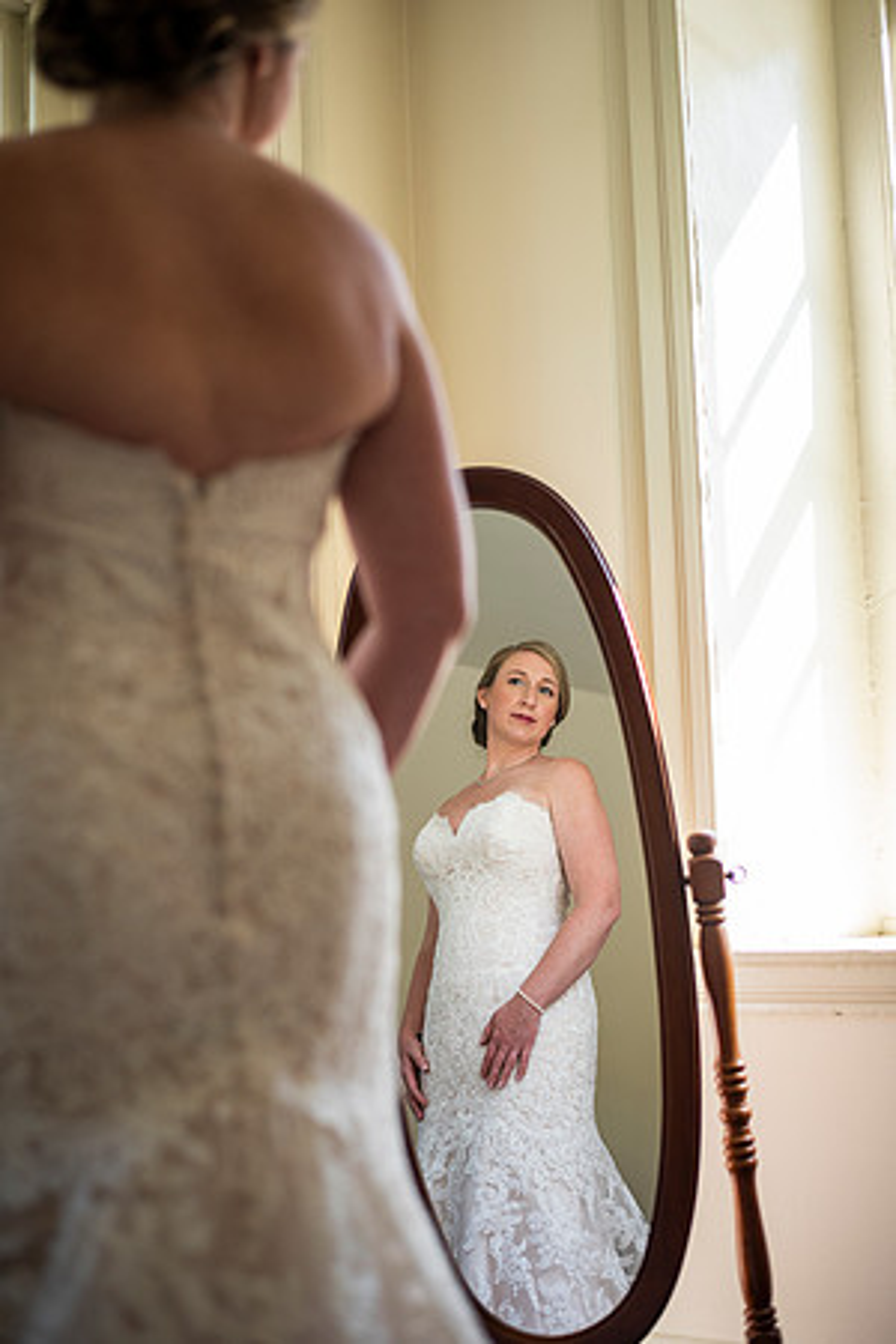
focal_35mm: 50
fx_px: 1867
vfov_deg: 39.6
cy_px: 672
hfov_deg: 27.0
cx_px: 448
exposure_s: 1/1000
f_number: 2.2
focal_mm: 50
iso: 640
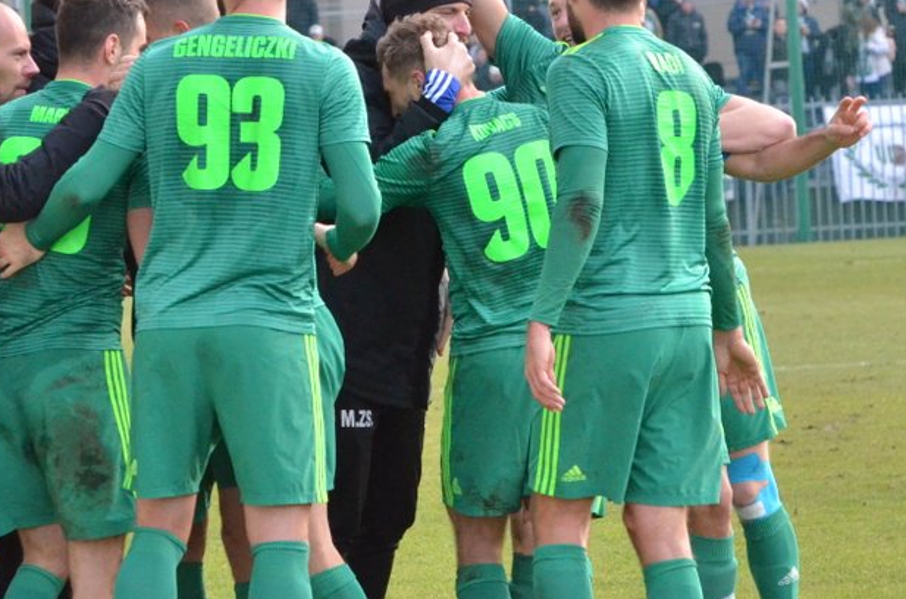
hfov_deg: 6.3
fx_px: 8208
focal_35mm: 327
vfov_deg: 4.2
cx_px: 438
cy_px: 274
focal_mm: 112
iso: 3200
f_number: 8
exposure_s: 1/1000
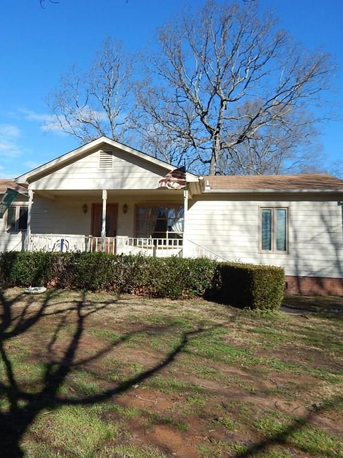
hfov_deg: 46.0
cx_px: 111
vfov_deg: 60.0
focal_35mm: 30
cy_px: 229
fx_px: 396
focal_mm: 4
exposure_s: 1/400
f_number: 6
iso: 125
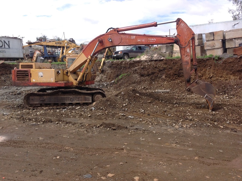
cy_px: 90
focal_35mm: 35
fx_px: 244
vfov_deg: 40.6
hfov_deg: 52.7
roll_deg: -0.3
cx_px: 121
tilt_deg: -4.7
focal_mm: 4.28
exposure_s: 1/1008
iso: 50
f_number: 2.4
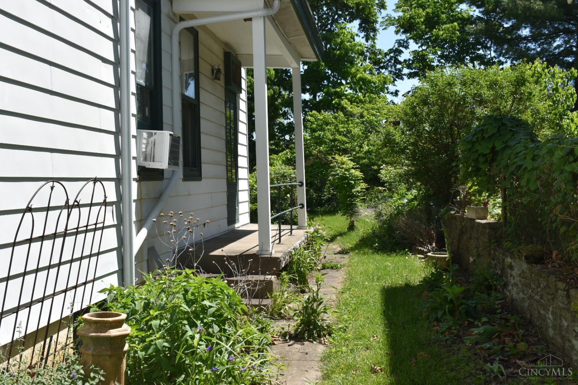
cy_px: 192
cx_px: 289
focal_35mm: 42
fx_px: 674
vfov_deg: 31.9
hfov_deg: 46.4
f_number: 8
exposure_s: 1/250
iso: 110
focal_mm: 28
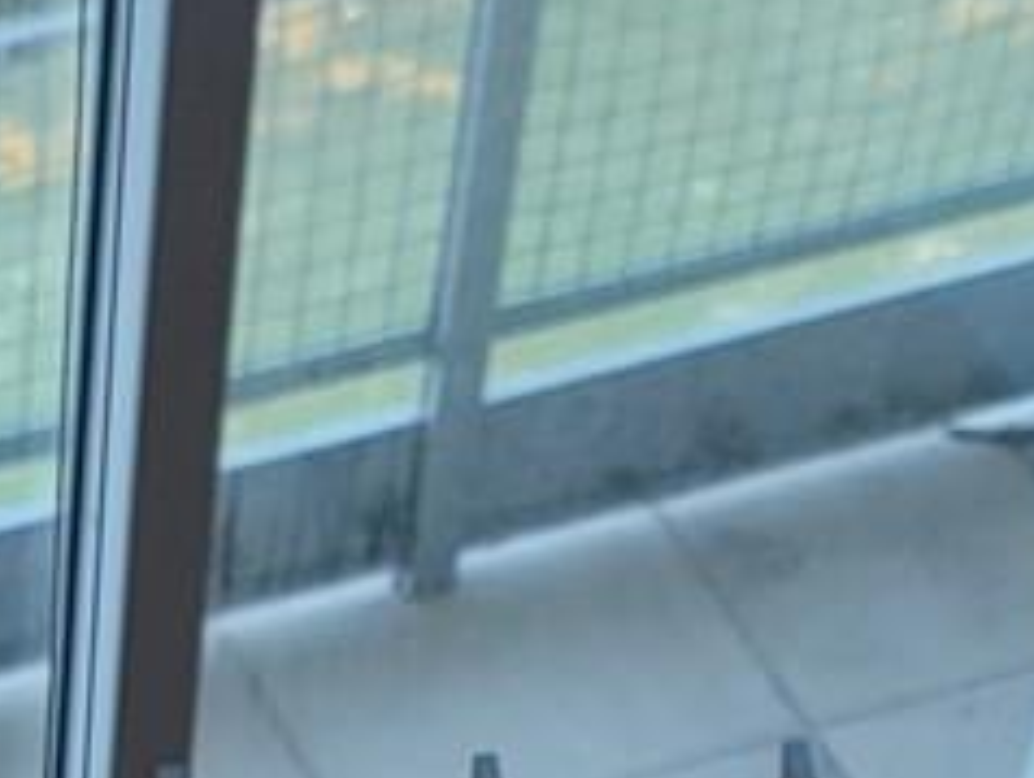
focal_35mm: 168
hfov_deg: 11.4
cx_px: -313
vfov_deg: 8.2
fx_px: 5023
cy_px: 1821
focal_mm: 7
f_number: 1.8
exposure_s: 1/120
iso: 20
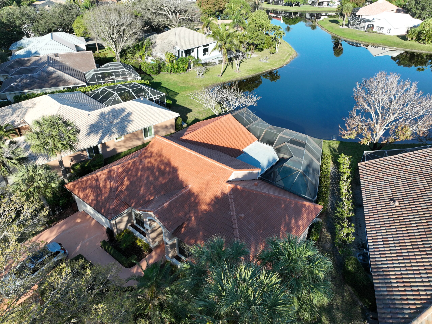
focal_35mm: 24
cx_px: 216
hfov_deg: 71.6
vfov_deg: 56.8
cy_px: 162
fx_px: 299
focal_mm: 12.29
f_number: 2.8
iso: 200
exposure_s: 1/160
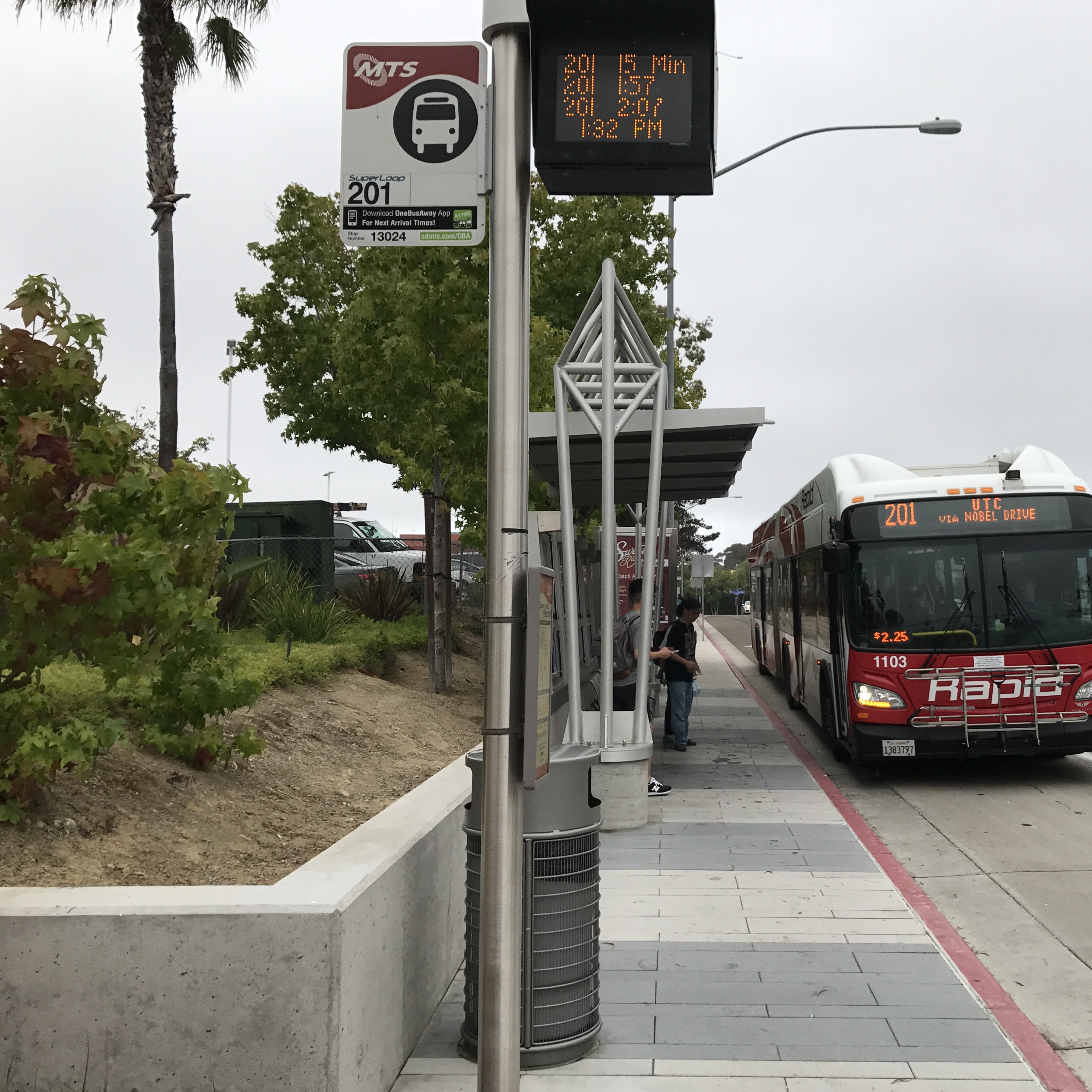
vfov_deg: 48.5
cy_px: 549
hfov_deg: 47.8
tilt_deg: +3.6
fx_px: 1213
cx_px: 712
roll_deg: +0.3
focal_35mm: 34
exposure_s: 1/1953
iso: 20
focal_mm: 3.99
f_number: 1.8
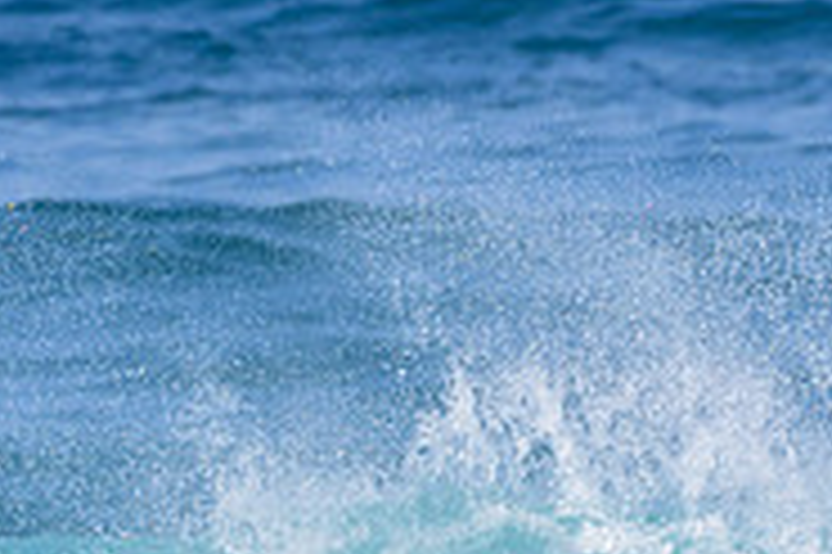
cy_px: 750
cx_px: 310
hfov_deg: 0.9
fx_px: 54377
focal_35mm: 2355
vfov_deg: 0.6
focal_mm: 500
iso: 320
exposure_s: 1/2000
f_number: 5.6
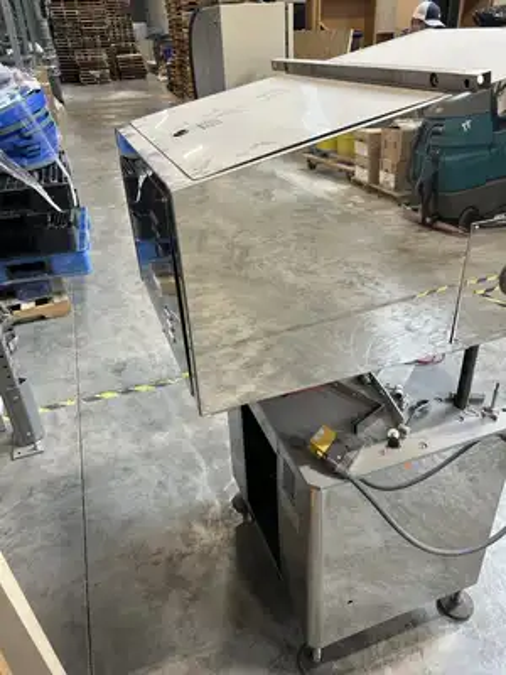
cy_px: 338
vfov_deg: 67.3
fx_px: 507
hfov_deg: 53.1
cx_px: 253
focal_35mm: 26
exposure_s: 1/60
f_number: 1.5
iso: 100
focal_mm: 5.7
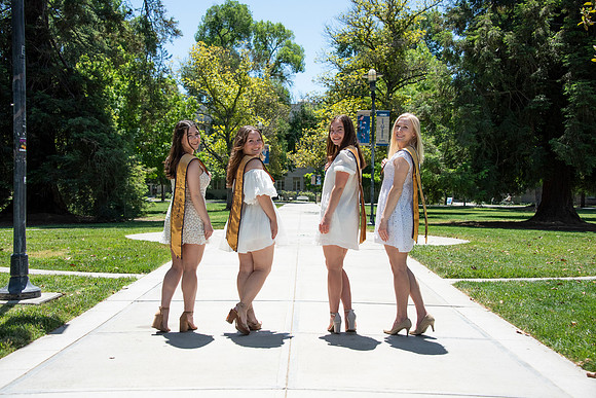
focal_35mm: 45
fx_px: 745
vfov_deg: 29.9
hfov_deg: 43.6
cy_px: 199
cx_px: 298
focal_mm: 45
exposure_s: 1/2500
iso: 500
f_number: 5.6
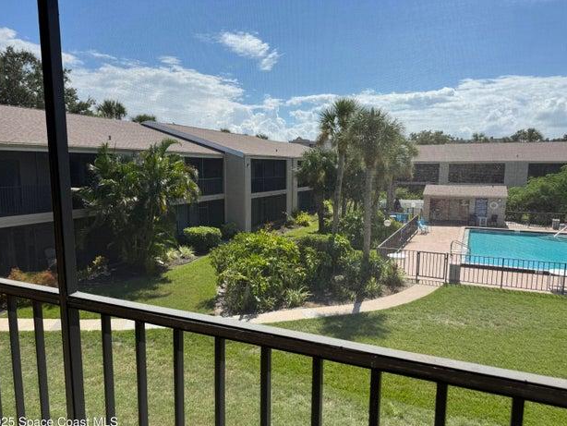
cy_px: 221
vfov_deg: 54.9
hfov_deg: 69.3
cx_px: 272
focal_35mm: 25
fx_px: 410
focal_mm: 6.76
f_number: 1.78
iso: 80
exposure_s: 1/3247
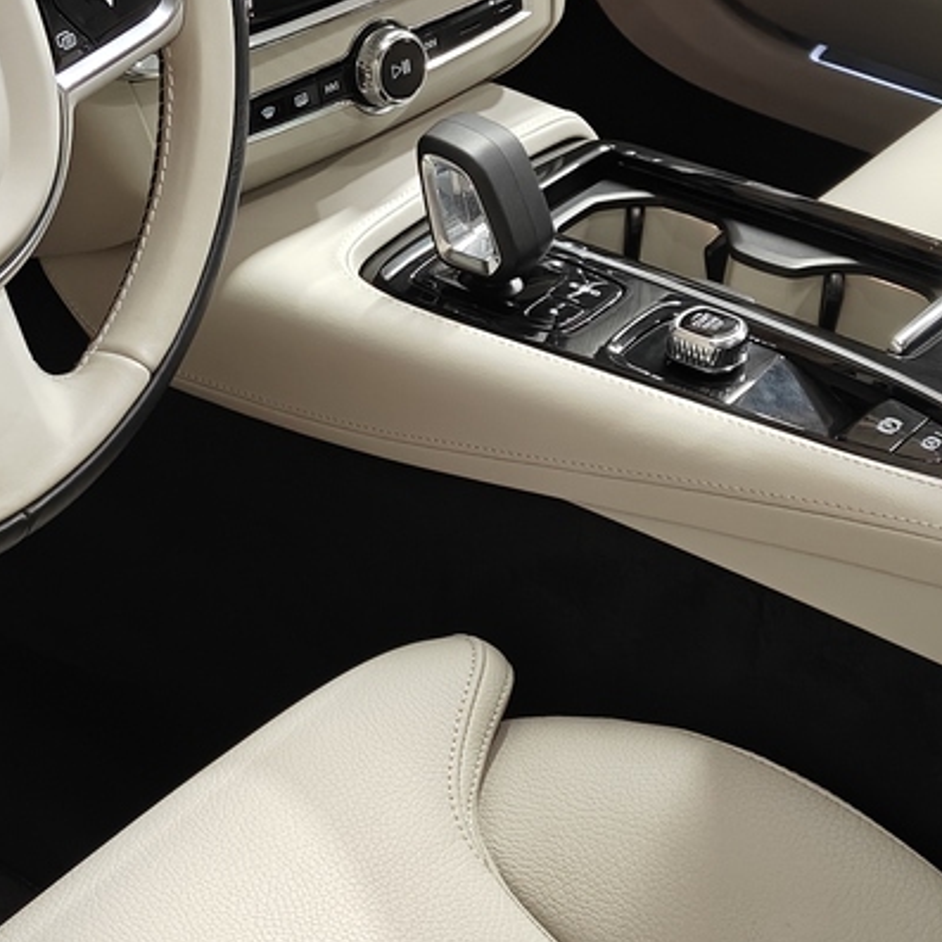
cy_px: 413
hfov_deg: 22.2
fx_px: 2371
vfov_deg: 22.5
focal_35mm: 77
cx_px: 178
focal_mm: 5.59
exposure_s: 1/50
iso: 200
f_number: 1.8
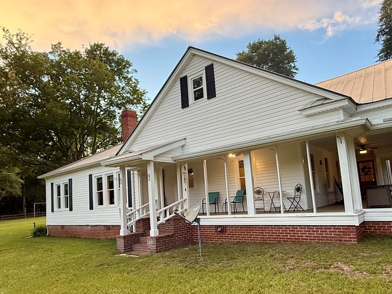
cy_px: 159
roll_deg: -2.0
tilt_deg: +9.2
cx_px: 219
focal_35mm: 19
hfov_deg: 84.4
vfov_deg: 68.5
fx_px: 215
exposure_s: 1/99
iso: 100
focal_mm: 2.22
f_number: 2.2
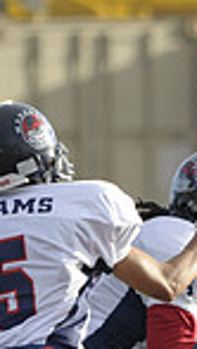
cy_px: 380
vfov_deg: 1.2
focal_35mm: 1862
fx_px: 17242
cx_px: 354
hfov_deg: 0.7
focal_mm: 450
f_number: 6.3
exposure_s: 1/1000
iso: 720
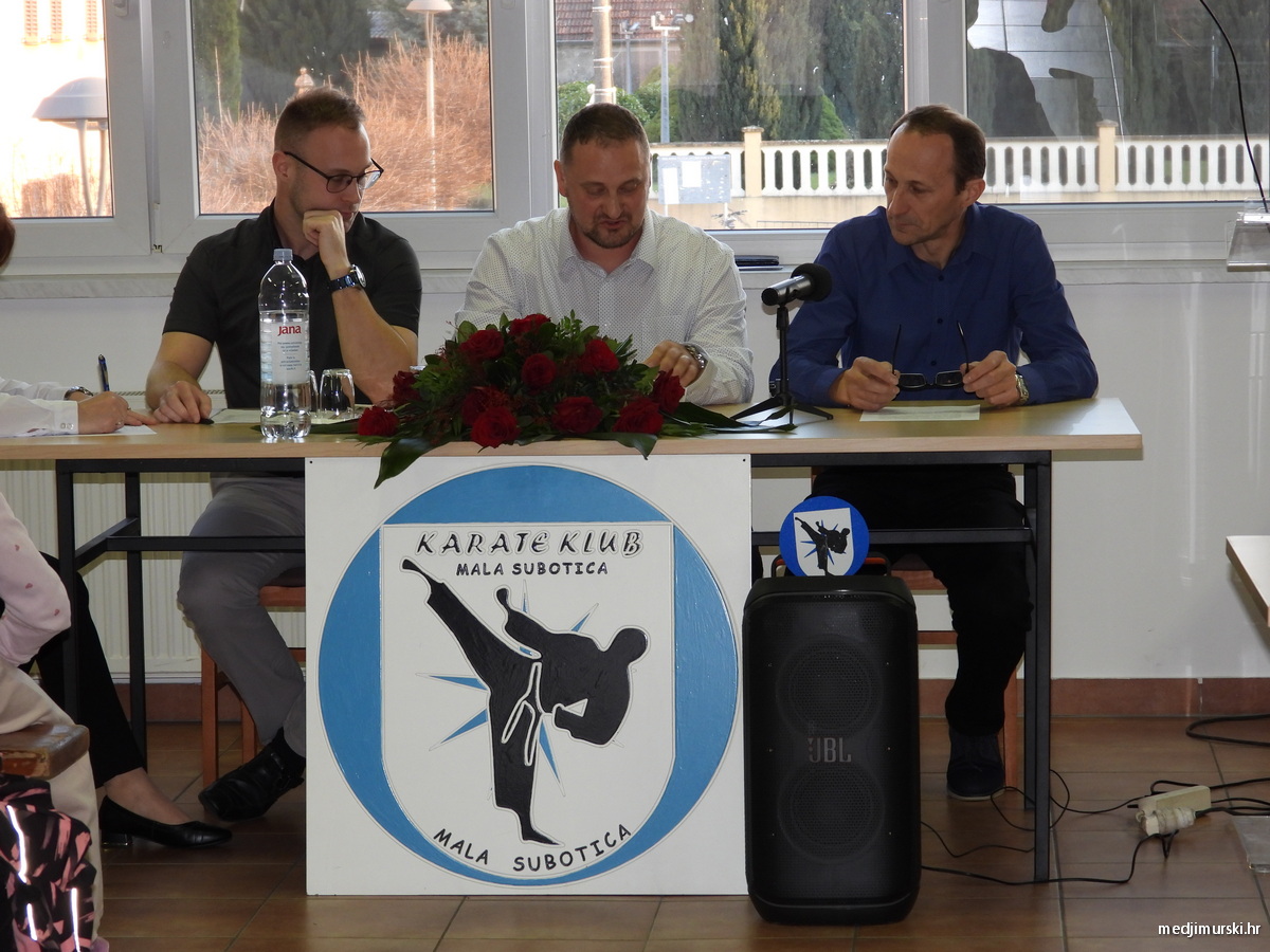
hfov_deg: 15.8
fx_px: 4586
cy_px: 476
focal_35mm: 125
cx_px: 635
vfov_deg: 11.9
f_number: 4
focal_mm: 22.5
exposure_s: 1/60
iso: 220
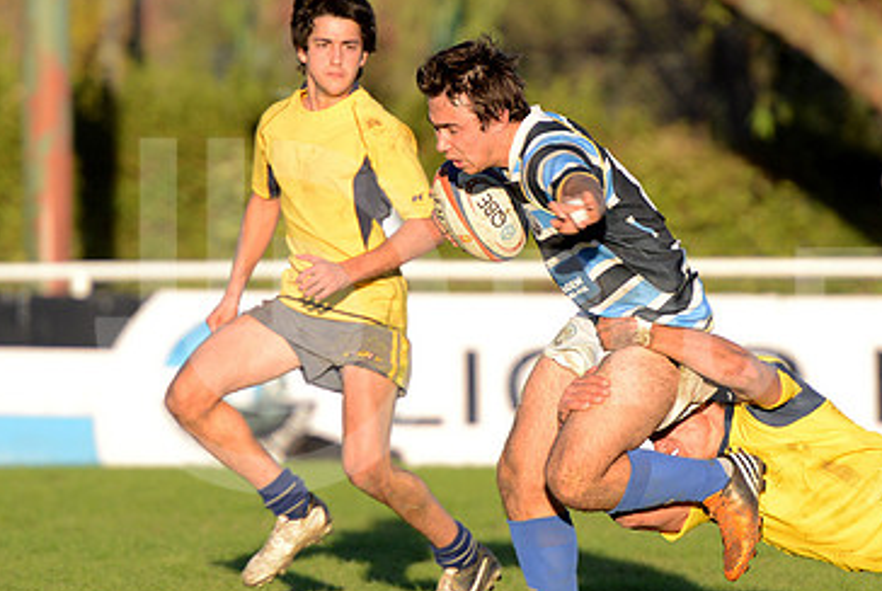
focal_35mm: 430
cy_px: 321
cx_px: 688
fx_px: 10552
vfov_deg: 3.2
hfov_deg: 4.8
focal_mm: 270
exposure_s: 1/800
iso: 500
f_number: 4
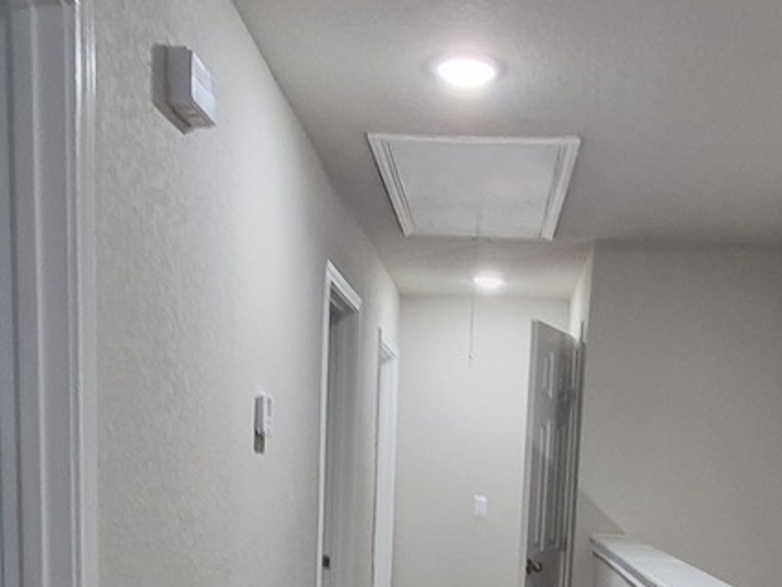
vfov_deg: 30.3
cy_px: 605
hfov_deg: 42.8
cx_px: 456
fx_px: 994
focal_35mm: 44
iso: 320
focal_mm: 1.74
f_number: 2.2
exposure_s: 1/60
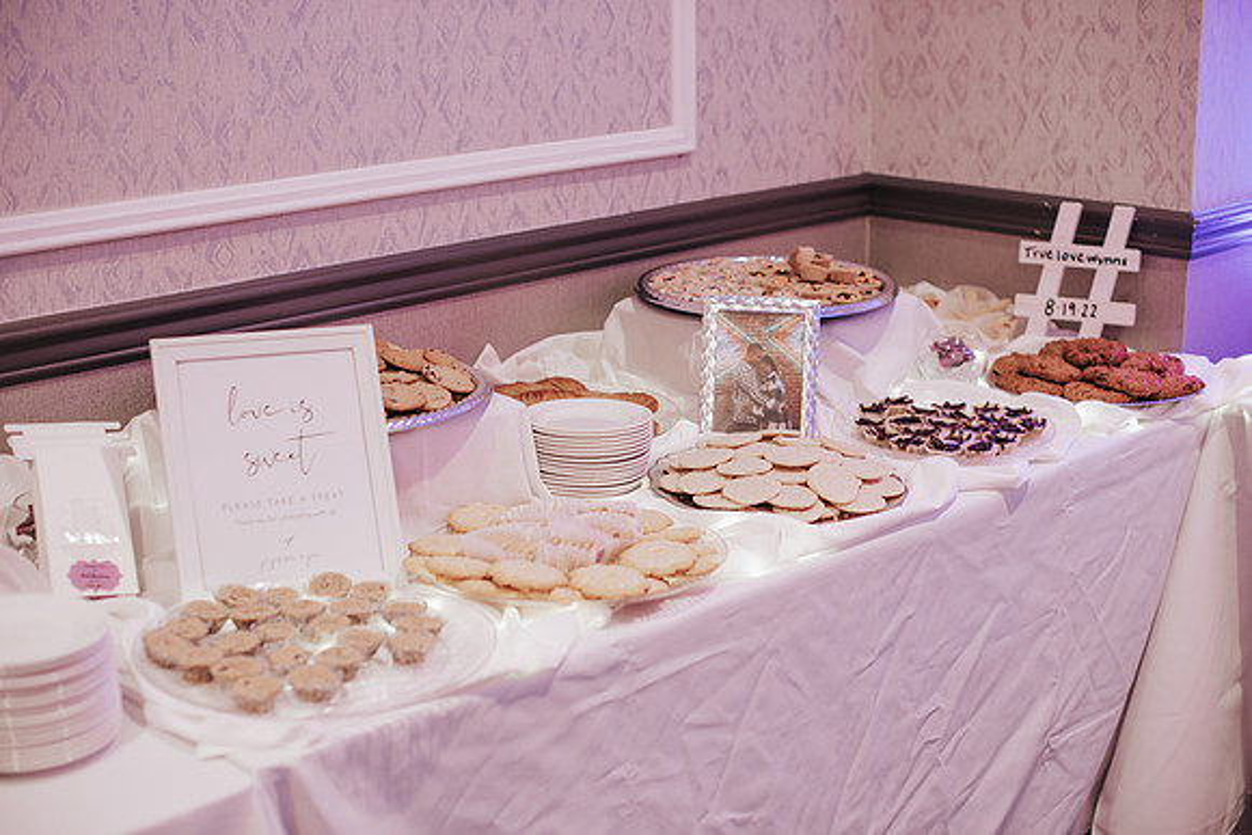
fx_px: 1739
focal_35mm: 50
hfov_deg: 39.6
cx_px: 626
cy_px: 418
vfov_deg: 27.0
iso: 500
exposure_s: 1/50
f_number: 2.5
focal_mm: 50
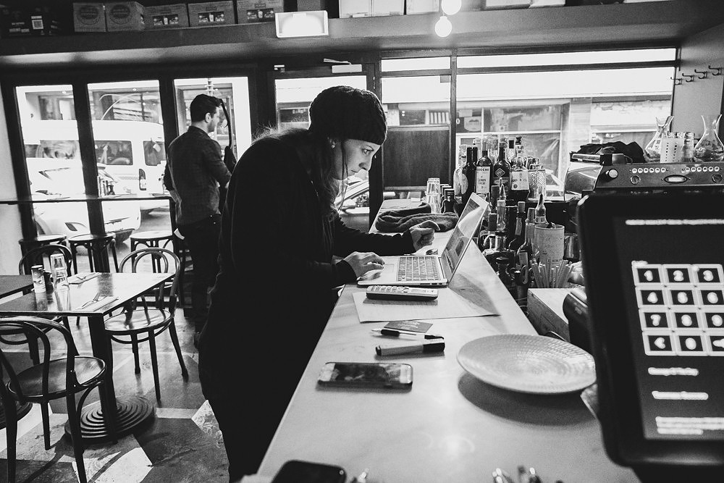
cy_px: 242
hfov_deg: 73.7
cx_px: 362
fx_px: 483
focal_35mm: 24
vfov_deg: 53.1
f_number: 4
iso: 32000
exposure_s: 1/160
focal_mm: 24
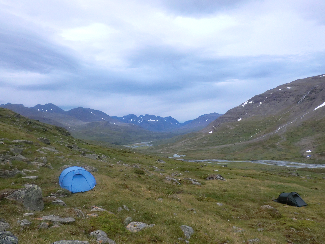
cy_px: 122
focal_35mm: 32
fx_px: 300
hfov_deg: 56.8
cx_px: 162
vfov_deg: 44.2
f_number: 3.5
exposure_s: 1/60
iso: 160
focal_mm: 5.8
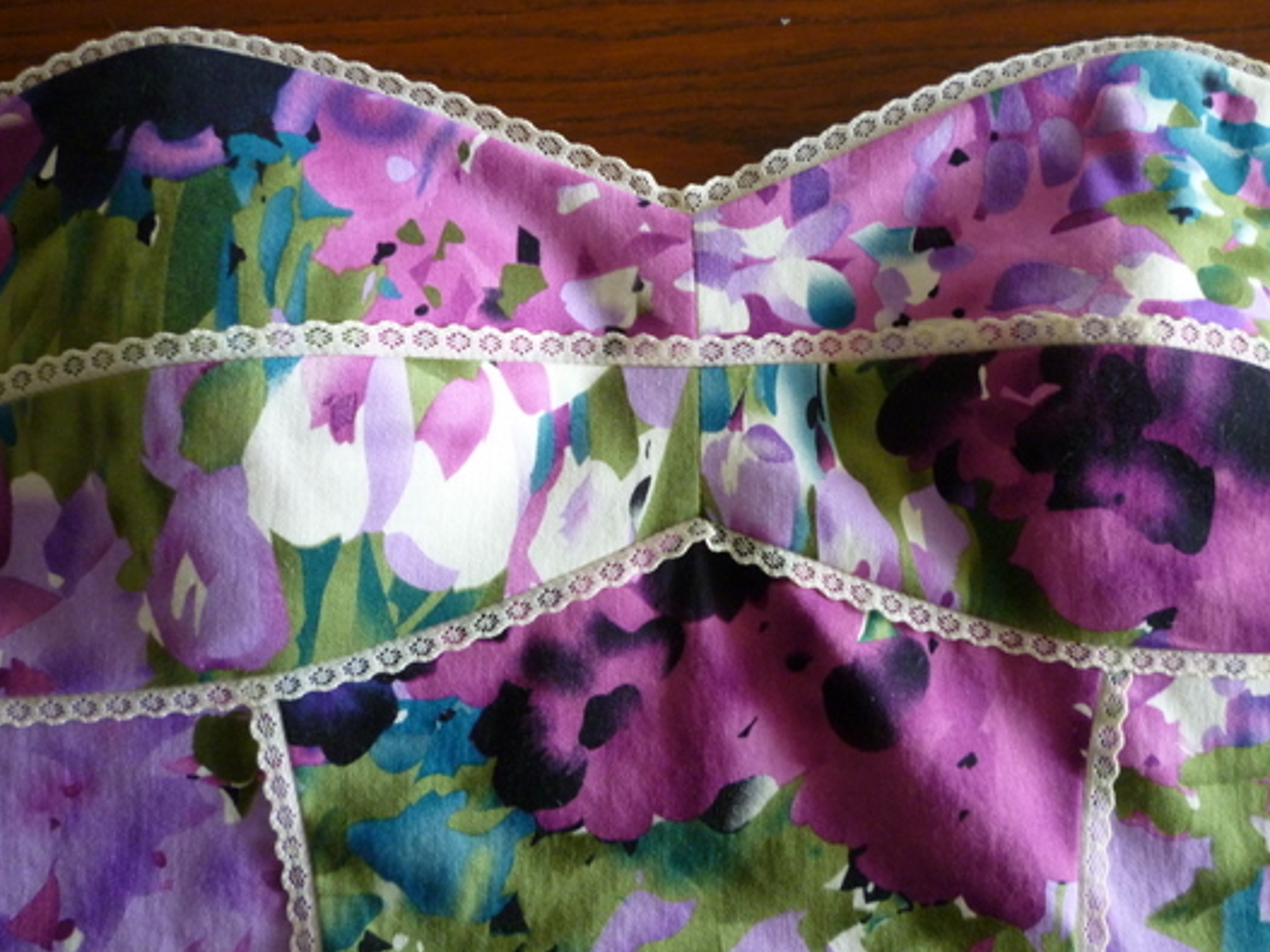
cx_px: 648
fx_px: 1210
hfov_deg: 55.4
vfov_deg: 42.9
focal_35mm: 33
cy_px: 475
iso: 400
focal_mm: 5.2
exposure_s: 1/30
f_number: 3.3
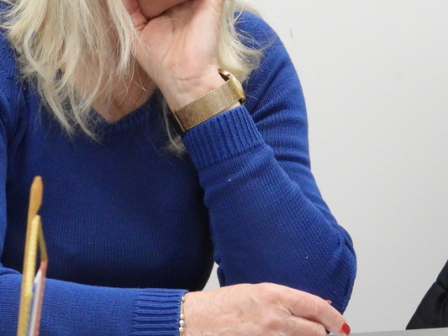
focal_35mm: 259
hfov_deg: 7.6
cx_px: 127
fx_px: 3353
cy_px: 47
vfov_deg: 5.7
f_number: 4
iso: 800
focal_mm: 20.7
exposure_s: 1/80
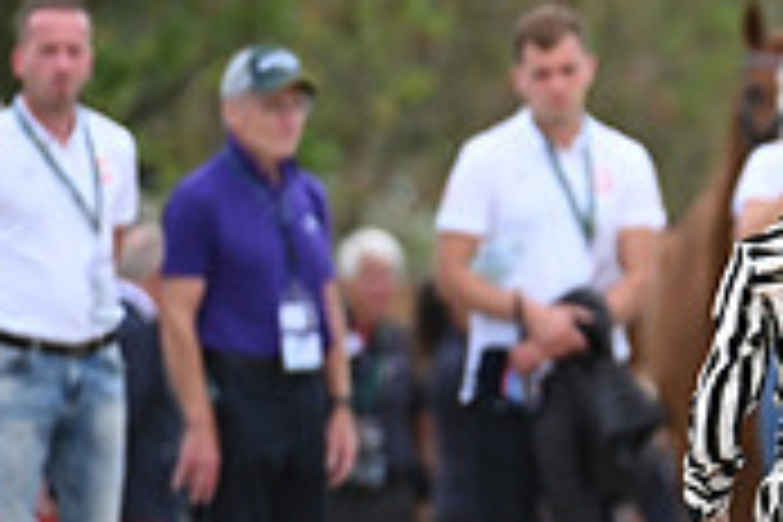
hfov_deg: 1.5
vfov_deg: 1.0
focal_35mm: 1336
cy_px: 304
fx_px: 29056
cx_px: 1202
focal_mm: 400
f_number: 5.6
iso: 720
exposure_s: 1/1600
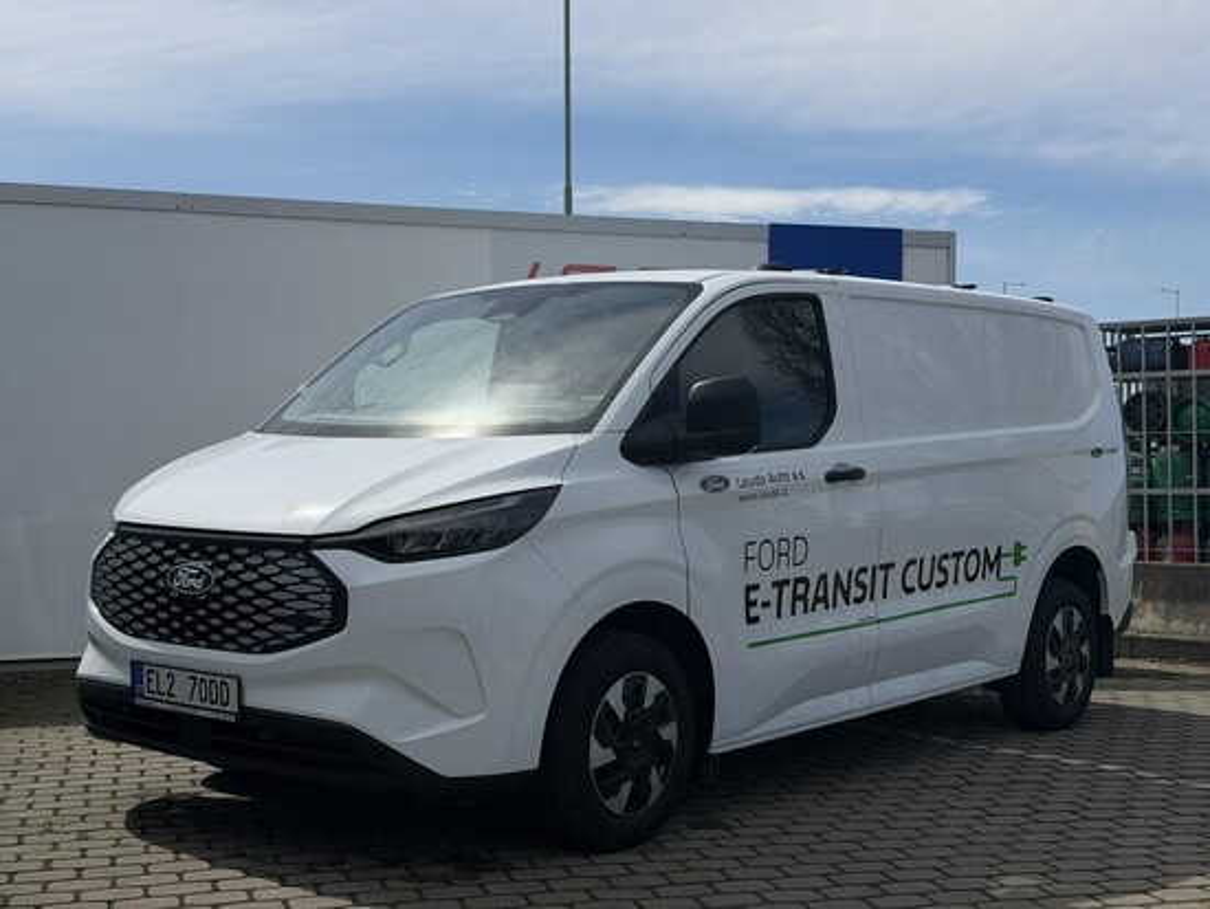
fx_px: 1679
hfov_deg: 39.6
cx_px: 605
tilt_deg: +0.0
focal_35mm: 48
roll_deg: +0.8
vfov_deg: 30.3
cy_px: 454
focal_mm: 6.76
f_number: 1.78
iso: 80
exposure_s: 1/11364
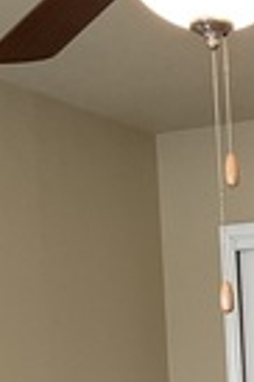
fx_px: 1125
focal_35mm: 106
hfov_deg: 12.0
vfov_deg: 18.3
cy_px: 454
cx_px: 435
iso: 64
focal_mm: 3
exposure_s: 1/60
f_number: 1.8
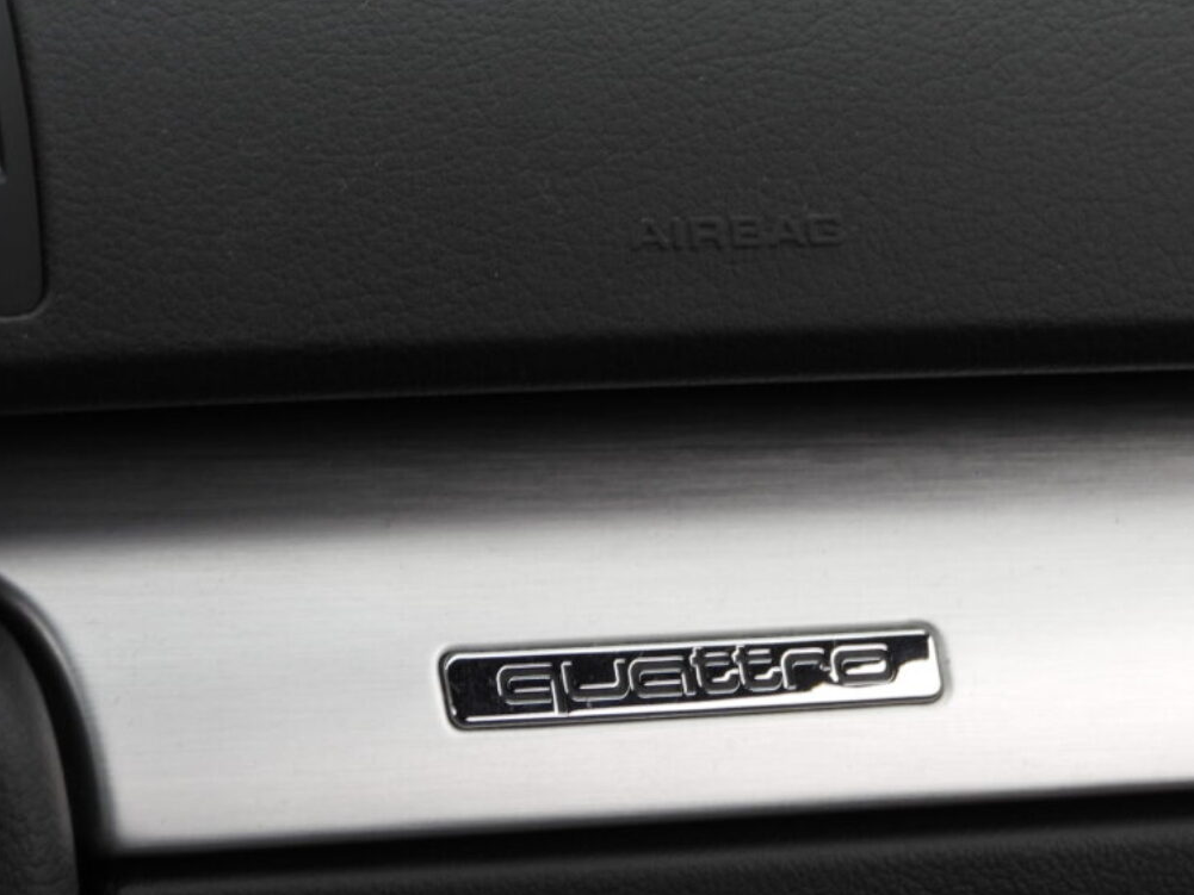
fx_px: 8555
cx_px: 716
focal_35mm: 248
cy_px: 509
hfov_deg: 8.0
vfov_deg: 6.0
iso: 100
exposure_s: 1/80
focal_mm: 27.9
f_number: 4
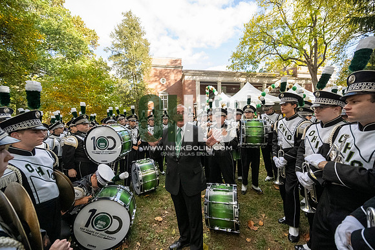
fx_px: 146
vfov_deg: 81.2
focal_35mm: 14
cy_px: 125
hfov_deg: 104.2
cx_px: 188
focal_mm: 14
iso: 3200
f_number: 4
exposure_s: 1/4000
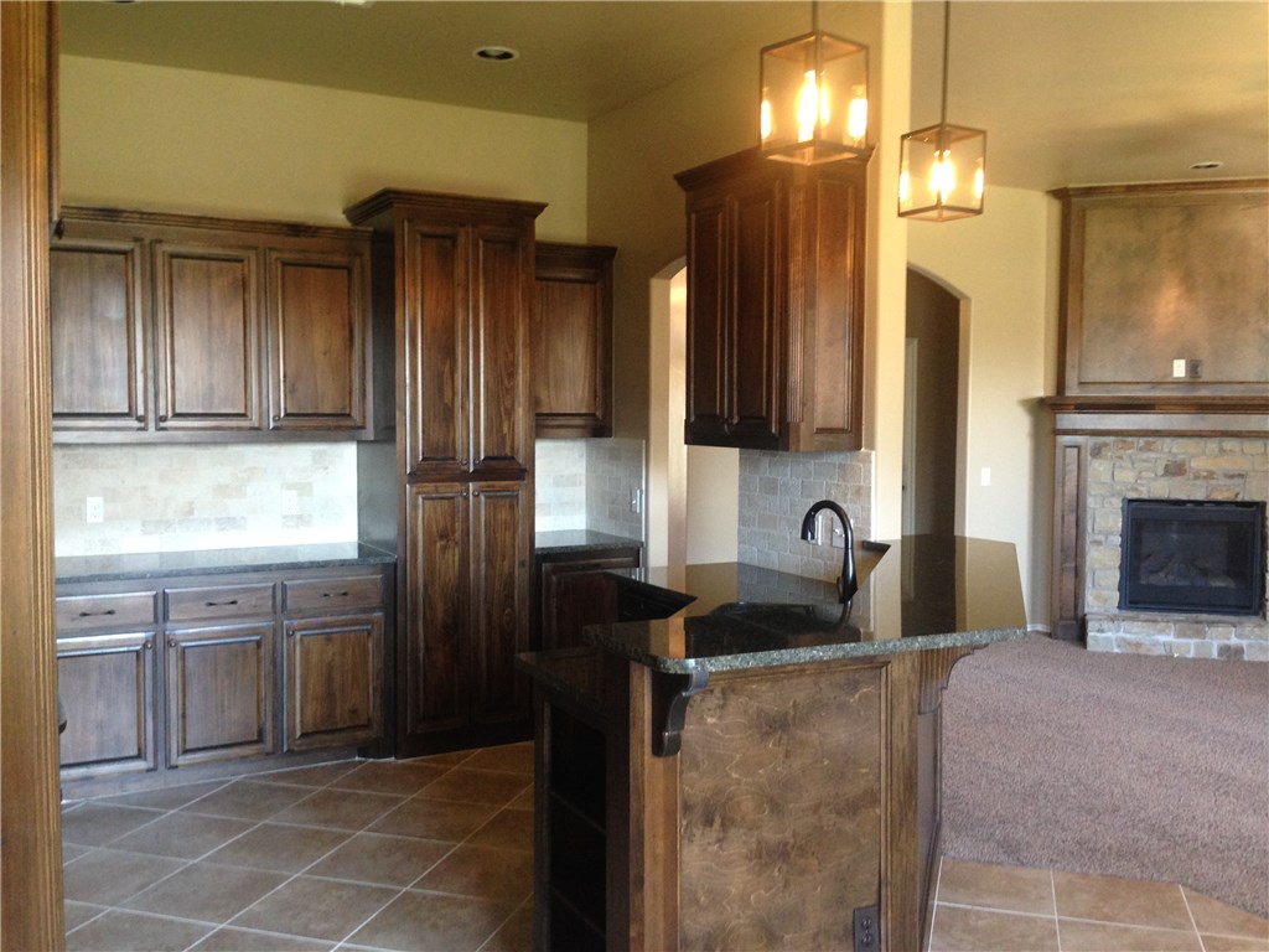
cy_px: 476
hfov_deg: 55.4
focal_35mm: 33
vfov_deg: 42.9
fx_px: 1210
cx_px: 634
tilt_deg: -5.2
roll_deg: -0.8
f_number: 2.4
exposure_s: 1/20
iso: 200
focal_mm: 4.12
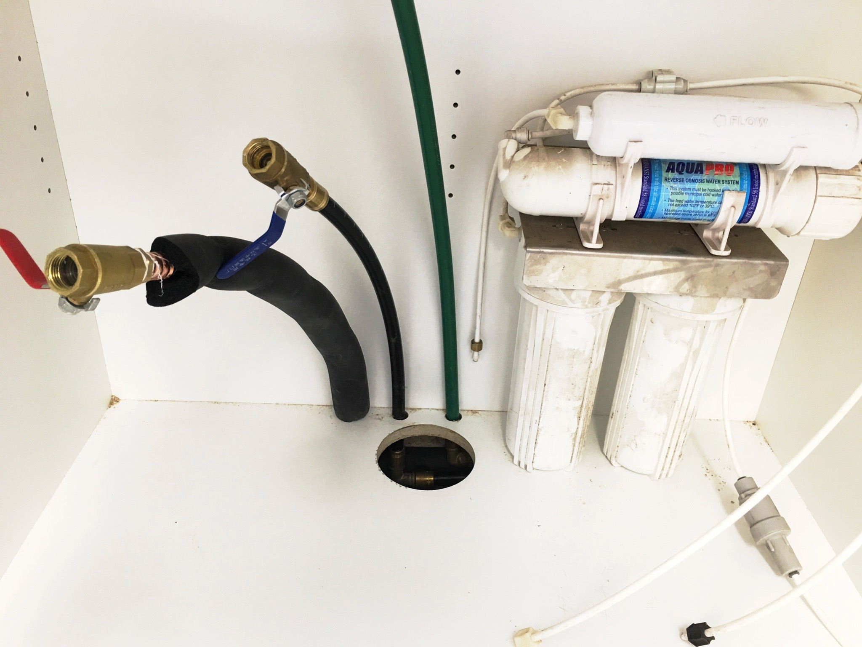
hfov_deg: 61.7
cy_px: 324
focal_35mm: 29
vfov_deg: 48.2
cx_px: 431
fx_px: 722
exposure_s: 1/17
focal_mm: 4.15
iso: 50
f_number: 2.2
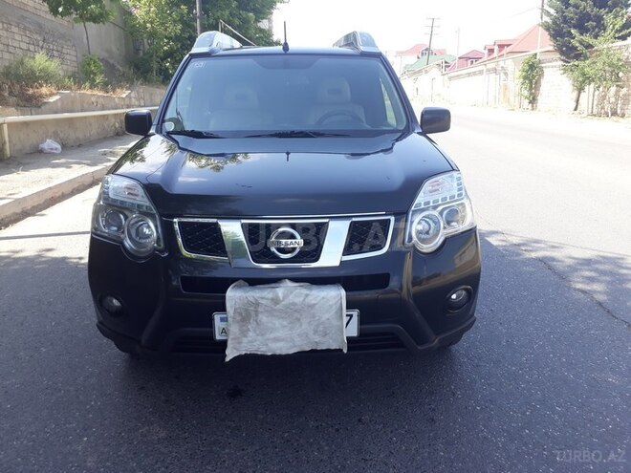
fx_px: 492
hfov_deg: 65.3
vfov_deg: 51.4
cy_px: 236
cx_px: 316
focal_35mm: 27
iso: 40
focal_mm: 3.6
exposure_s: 1/413
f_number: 1.9
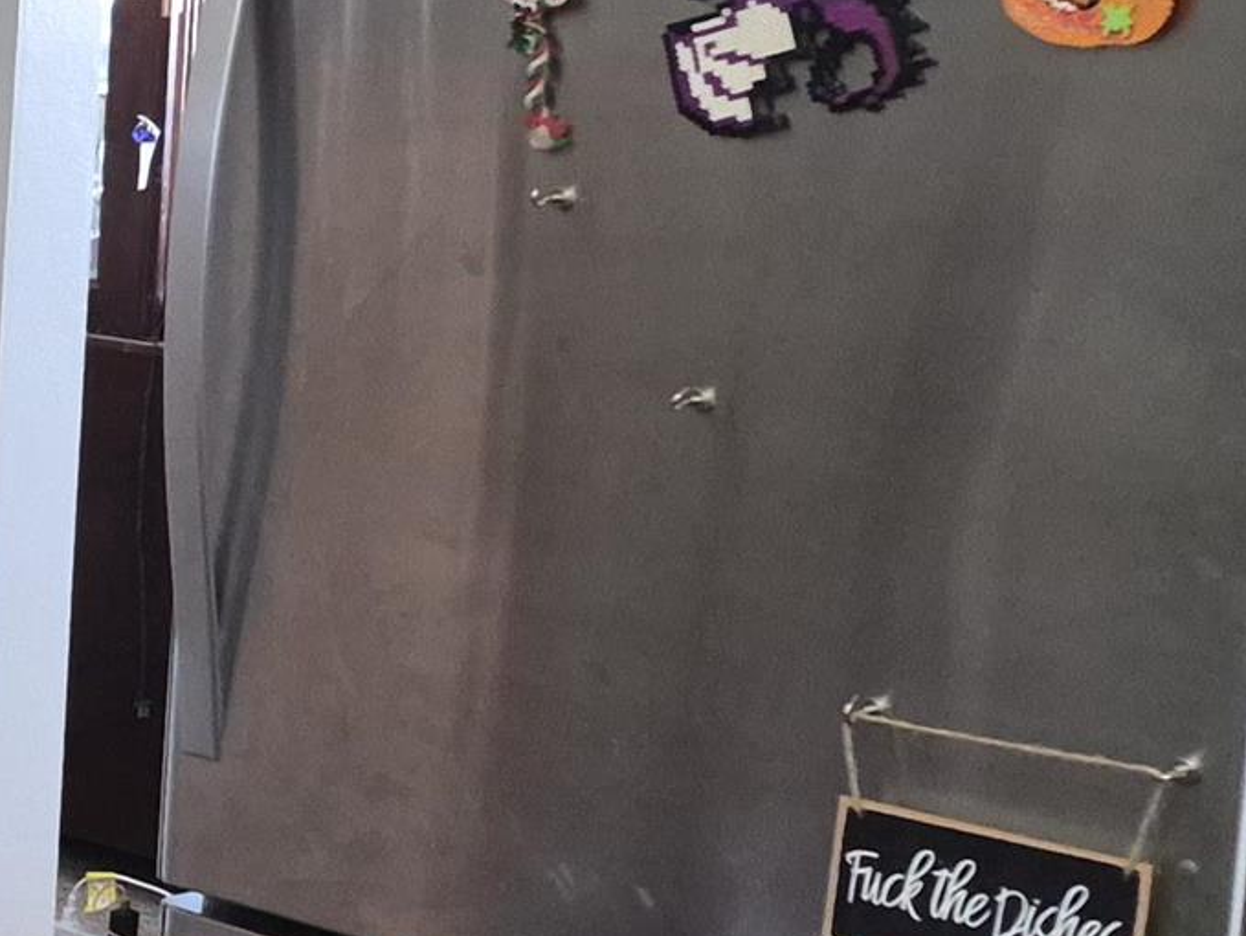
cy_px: 374
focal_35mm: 104
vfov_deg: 14.2
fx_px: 3745
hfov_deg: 15.7
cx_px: -1101
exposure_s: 1/120
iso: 800
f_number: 1.8
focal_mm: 5.4
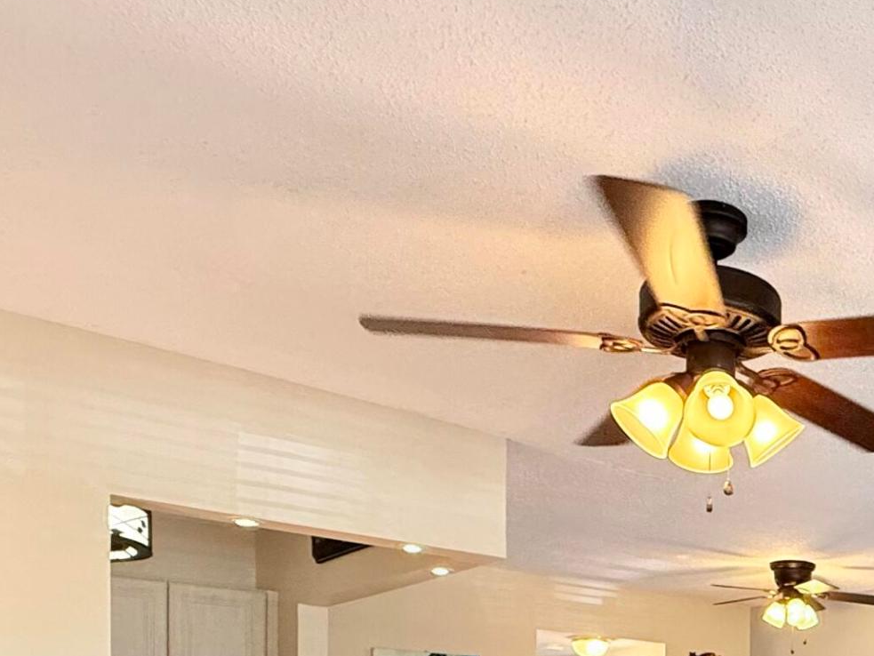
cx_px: 881
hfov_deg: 40.0
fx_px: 1036
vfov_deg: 30.2
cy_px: 776
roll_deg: -0.7
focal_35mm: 41
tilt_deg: -0.3
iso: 320
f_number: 2.2
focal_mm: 2.22
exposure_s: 1/120
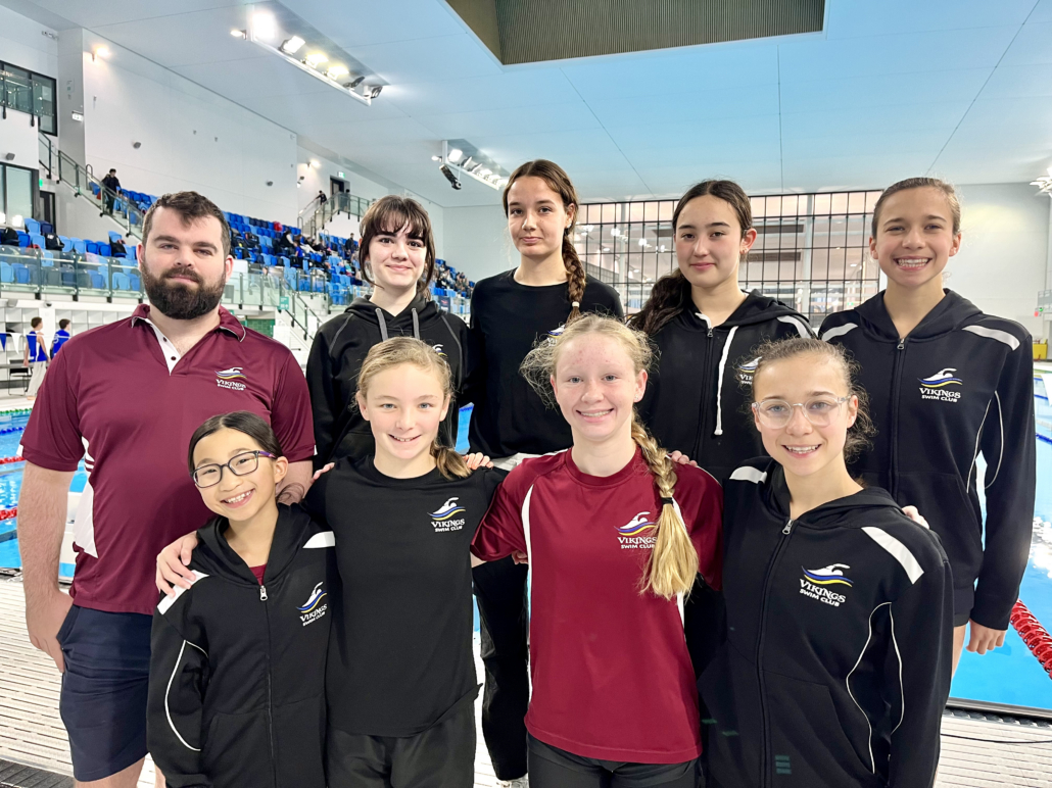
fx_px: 790
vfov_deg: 53.0
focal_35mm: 26
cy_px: 394
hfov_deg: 67.3
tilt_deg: -4.9
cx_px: 526
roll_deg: -0.5
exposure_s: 1/60
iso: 125
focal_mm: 5.1
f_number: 1.6
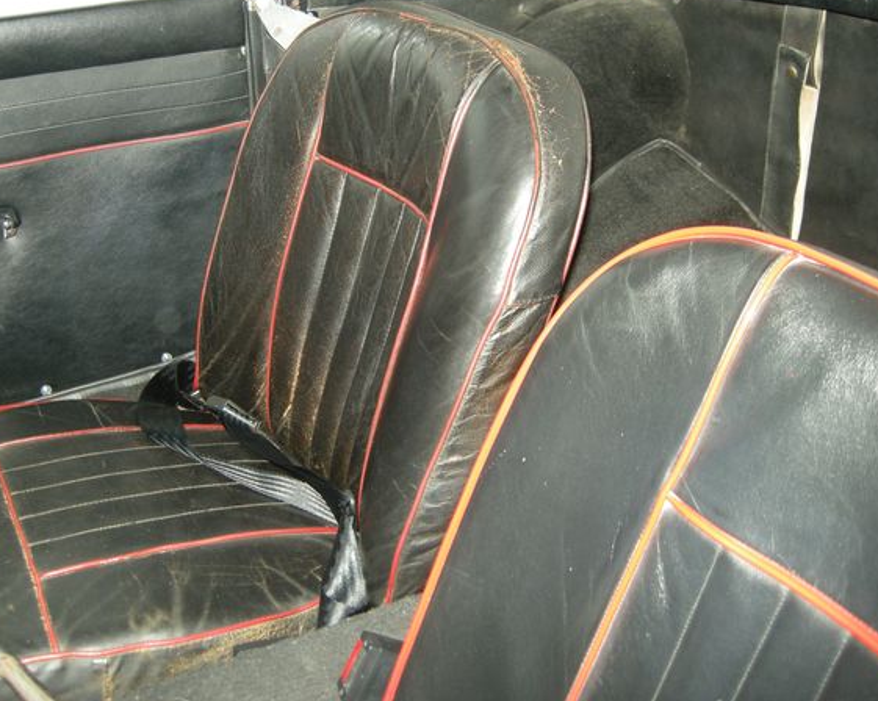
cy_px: 327
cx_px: 426
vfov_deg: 38.2
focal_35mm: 39
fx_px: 1013
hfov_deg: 46.9
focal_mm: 7.5
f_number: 2.7
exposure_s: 1/60
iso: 185
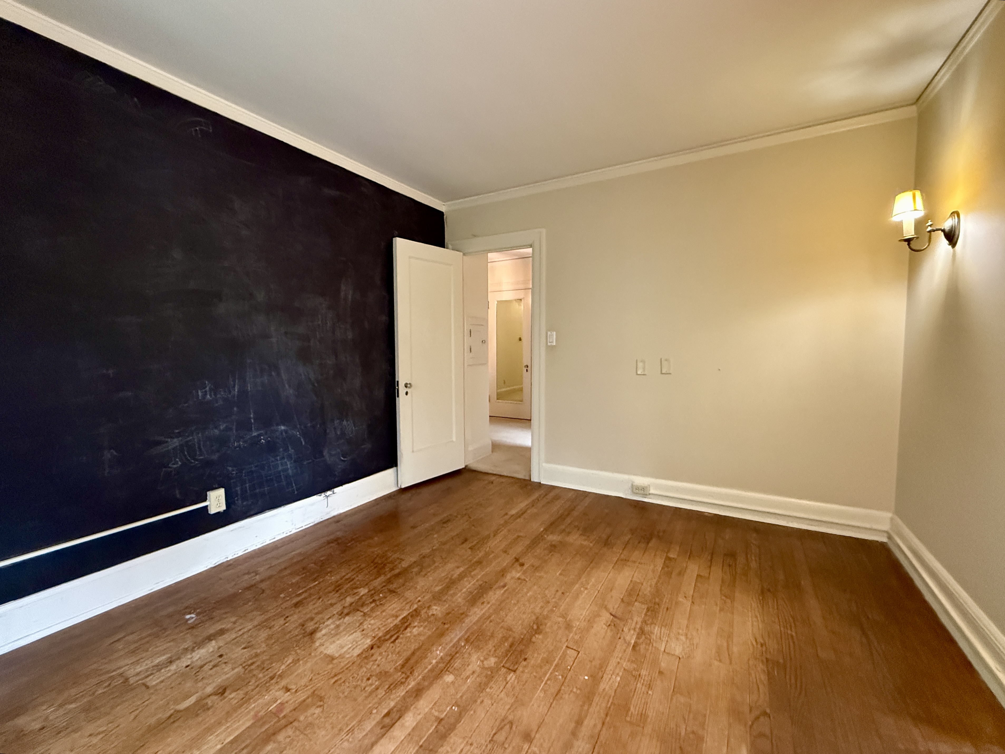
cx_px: 502
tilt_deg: -3.4
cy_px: 377
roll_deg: +3.1
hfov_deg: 102.1
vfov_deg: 85.7
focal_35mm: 14
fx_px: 406
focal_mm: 2.22
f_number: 2.2
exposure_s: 1/60
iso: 800
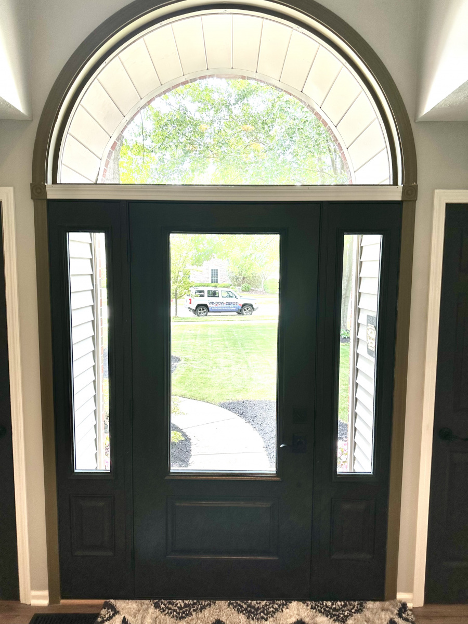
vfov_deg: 71.6
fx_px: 433
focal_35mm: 24
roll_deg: +0.1
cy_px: 312
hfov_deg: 56.8
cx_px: 234
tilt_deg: -6.9
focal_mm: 6.86
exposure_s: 1/222
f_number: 1.78
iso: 64
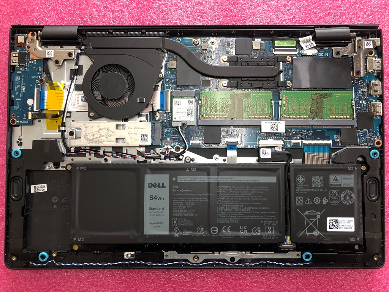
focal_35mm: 28
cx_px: 194
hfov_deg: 63.4
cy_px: 146
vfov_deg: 49.7
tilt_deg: -87.7
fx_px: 315
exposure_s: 1/20
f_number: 1.8
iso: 40
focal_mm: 3.99
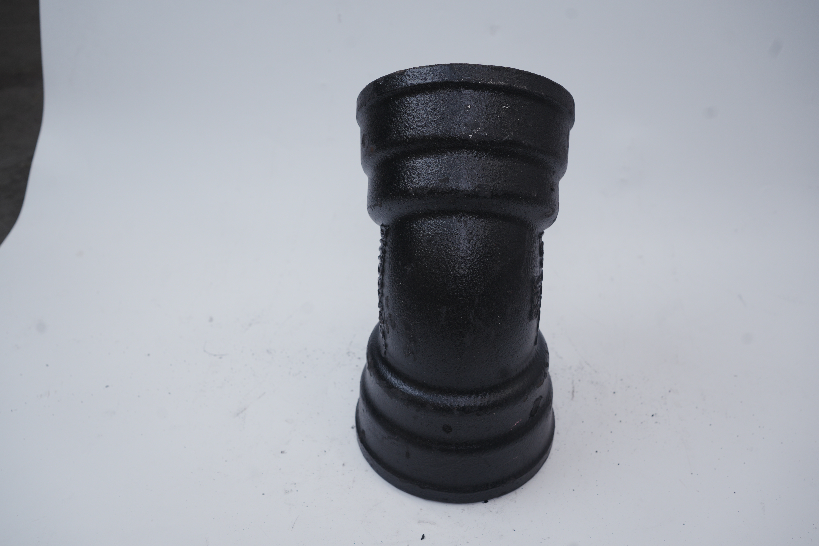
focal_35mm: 35
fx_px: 796
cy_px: 273
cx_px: 410
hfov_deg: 54.4
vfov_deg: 37.9
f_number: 5.6
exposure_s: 1/125
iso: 125
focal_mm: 35
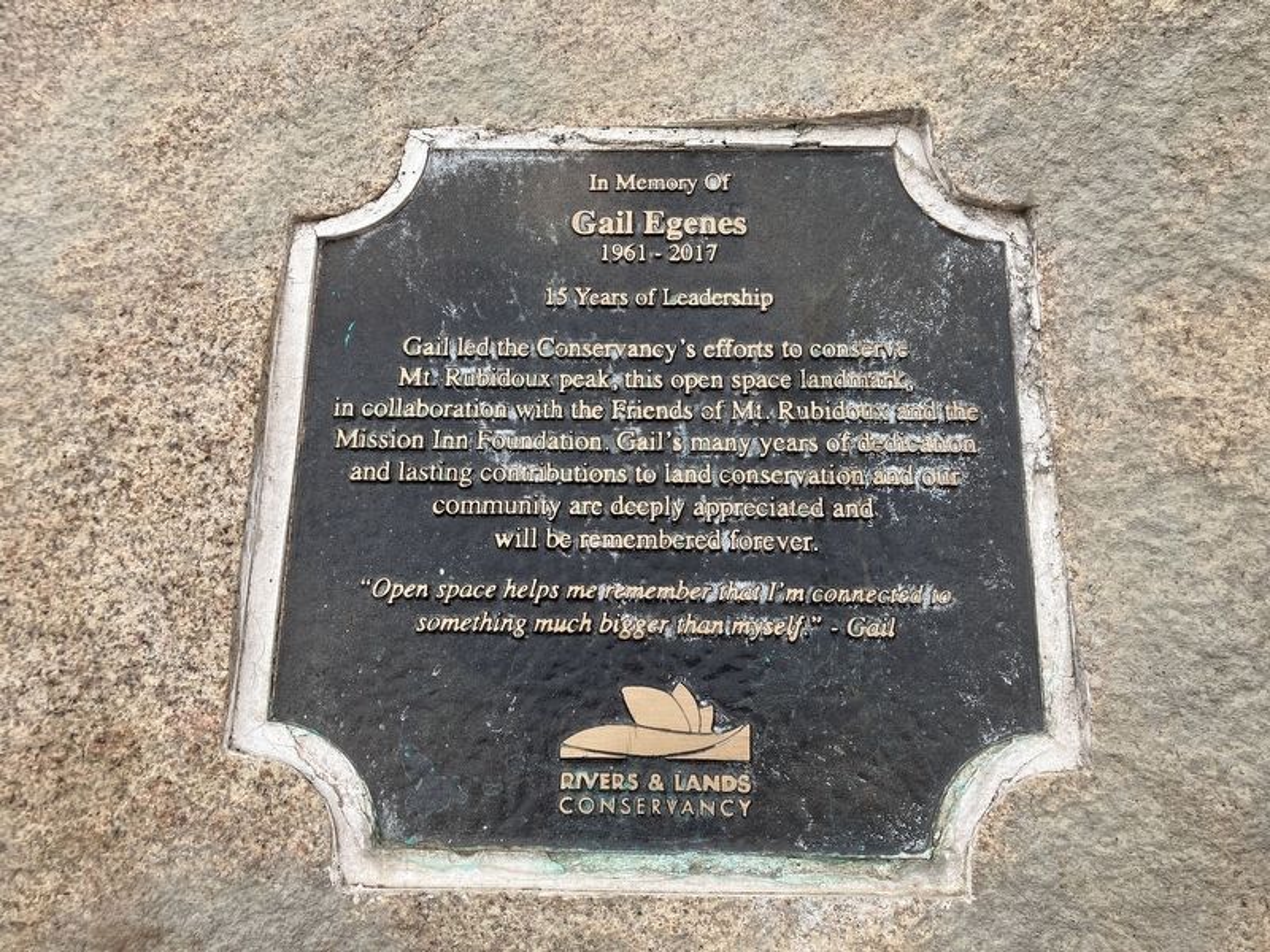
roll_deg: -0.1
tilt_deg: -15.1
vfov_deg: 49.7
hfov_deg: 63.4
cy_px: 476
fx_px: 1027
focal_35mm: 28
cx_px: 635
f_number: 1.8
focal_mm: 3.99
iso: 32
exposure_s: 1/585
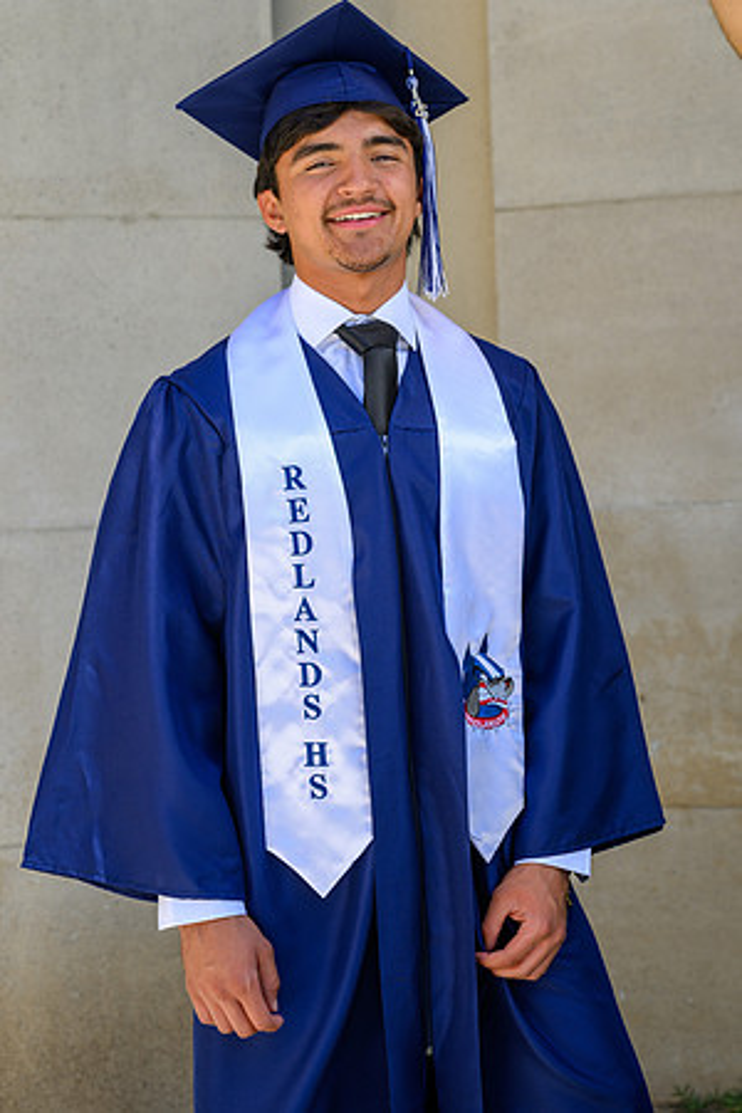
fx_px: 2628
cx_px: 371
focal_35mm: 85
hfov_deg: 16.1
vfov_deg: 23.9
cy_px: 556
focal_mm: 85
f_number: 5.6
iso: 100
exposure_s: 1/200
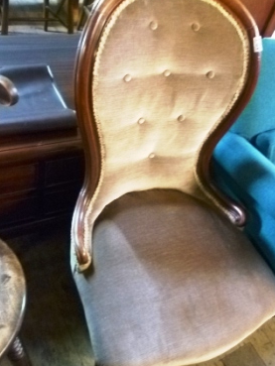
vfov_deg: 53.9
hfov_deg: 41.7
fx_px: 360
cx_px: 161
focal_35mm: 34
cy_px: 192
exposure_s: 1/15
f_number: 2.8
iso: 800
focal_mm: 5
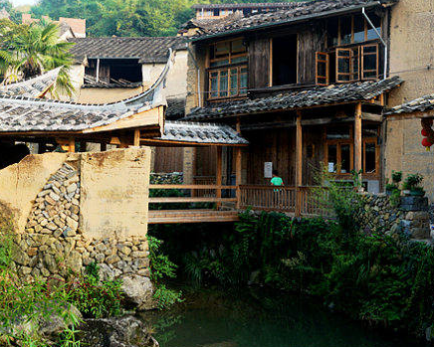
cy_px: 127
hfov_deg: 36.0
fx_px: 668
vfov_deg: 29.0
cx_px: 226
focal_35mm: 52
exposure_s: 1/60
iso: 320
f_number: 8
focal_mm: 35
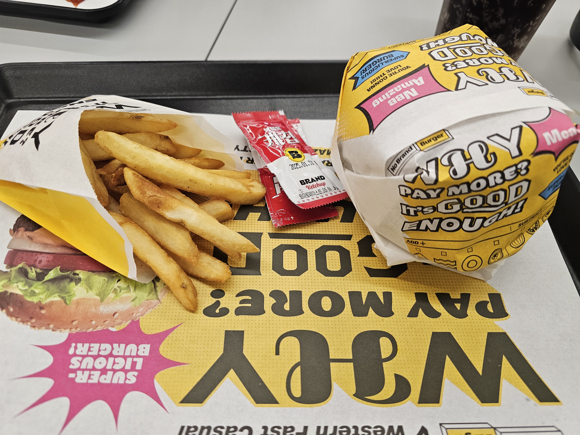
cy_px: 218
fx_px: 385
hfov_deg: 73.9
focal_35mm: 23
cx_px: 290
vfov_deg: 58.9
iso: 200
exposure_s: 1/120
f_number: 1.7
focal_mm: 6.3
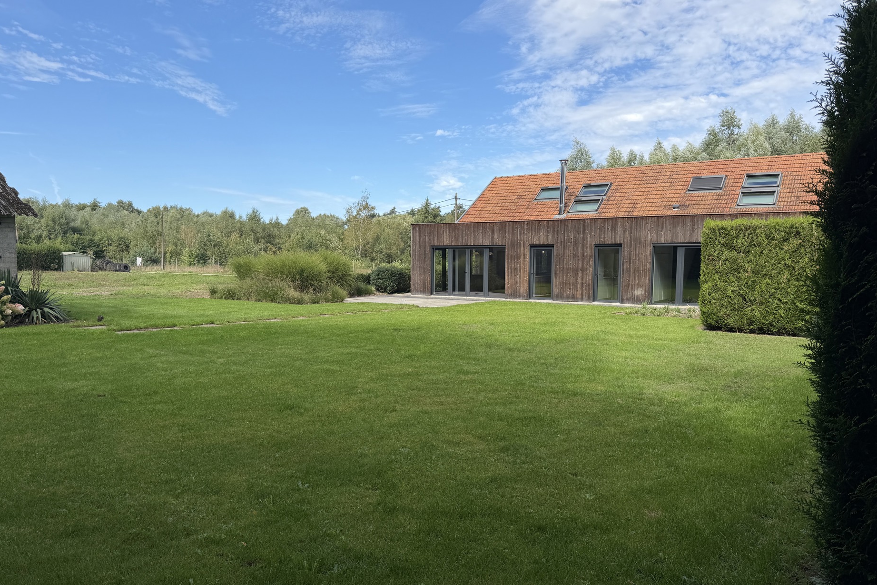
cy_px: 312
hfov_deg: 69.4
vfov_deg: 49.5
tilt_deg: -5.7
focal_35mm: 26
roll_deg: -0.8
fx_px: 633
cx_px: 440
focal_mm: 6.76
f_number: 1.78
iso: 80
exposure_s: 1/3021
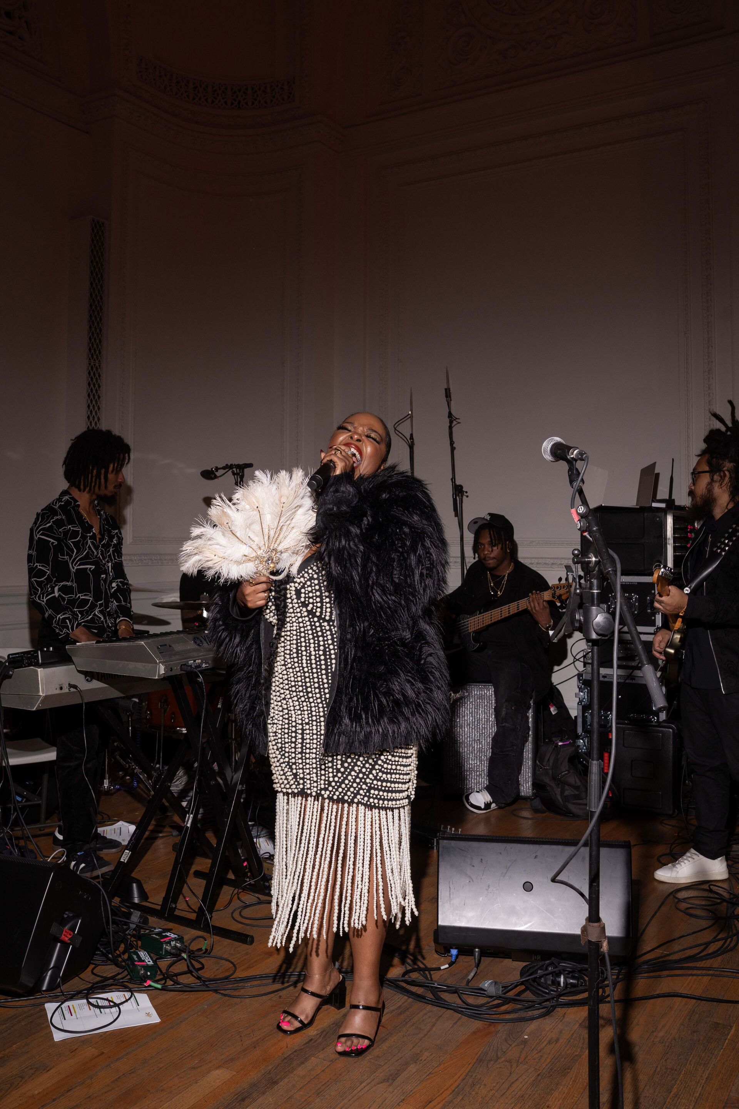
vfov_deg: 62.3
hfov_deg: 43.9
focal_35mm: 30
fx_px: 918
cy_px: 554
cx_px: 370
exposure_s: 1/160
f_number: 8
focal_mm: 29.8
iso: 400
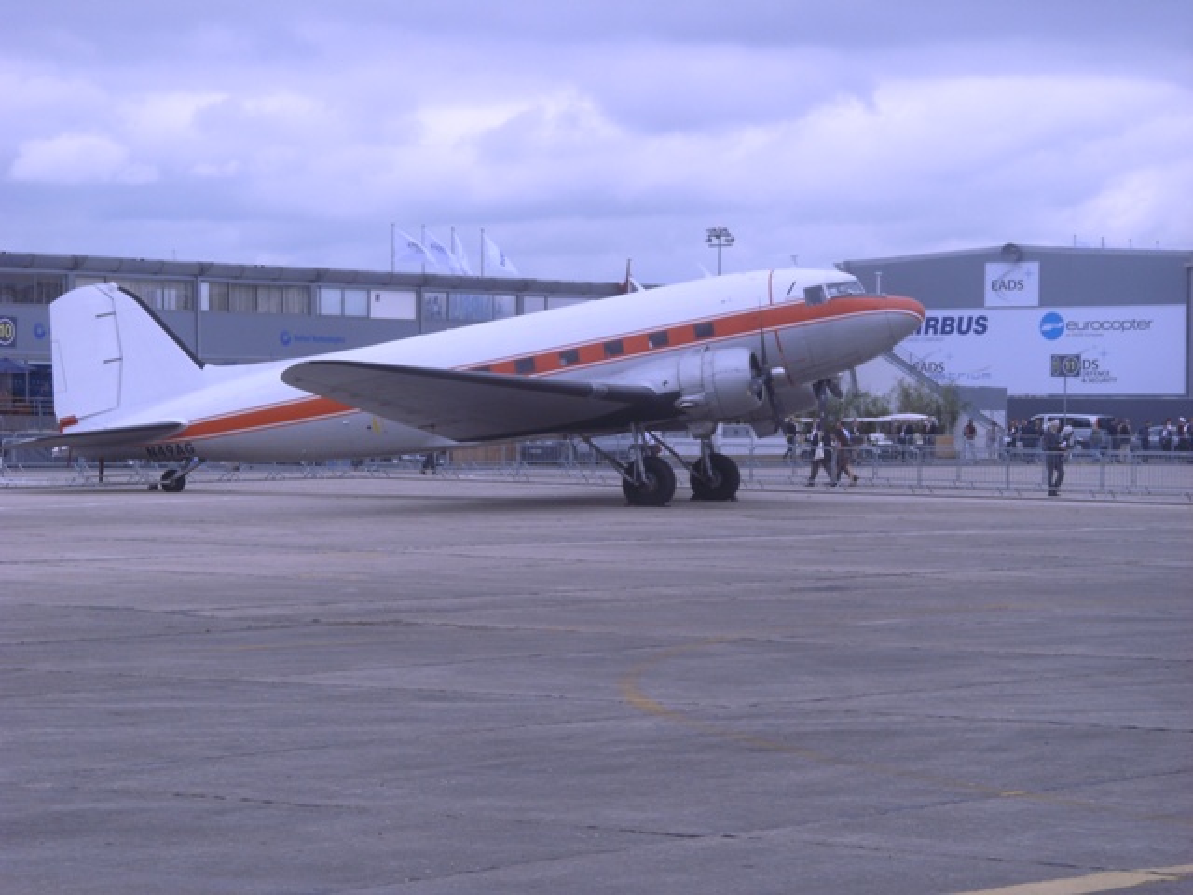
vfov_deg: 14.5
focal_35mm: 102
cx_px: 596
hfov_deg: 19.3
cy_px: 448
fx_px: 3515
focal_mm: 17
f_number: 4.5
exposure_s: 1/500
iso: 80
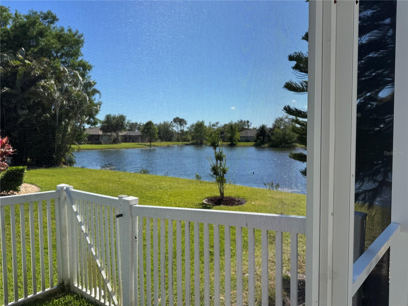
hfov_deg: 71.6
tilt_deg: -3.2
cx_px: 204
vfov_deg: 56.8
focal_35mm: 24
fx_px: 283
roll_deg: +0.1
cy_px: 153
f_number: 1.78
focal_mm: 6.76
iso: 80
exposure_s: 1/3247
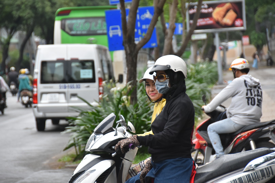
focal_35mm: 202
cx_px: 138
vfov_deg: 6.8
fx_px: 1547
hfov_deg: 10.2
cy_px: 92
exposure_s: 1/800
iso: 1000
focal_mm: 135
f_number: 5.6
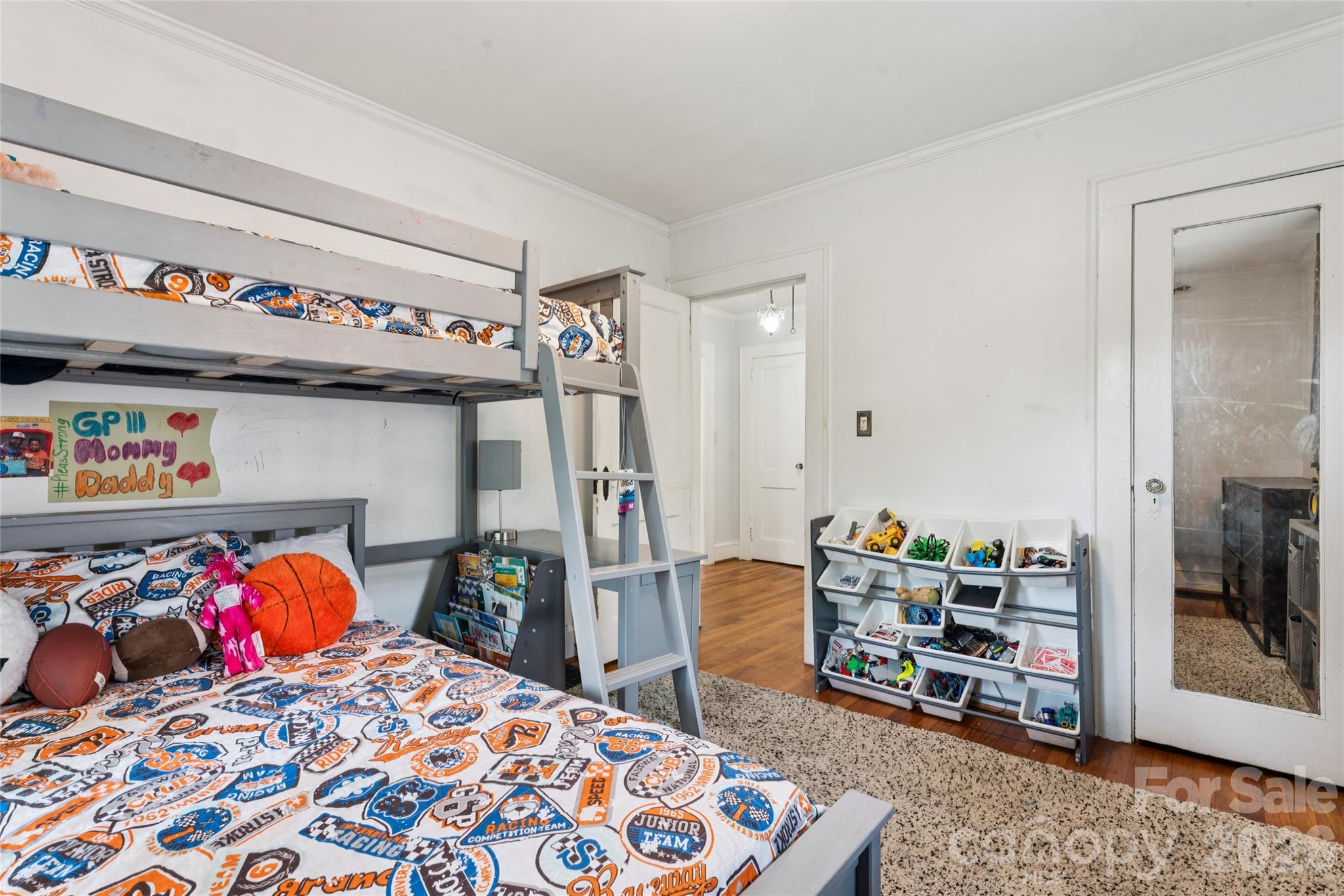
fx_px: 623
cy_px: 448
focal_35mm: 17
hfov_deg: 94.3
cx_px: 672
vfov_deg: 71.4
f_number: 13
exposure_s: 2
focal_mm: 16.7
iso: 100
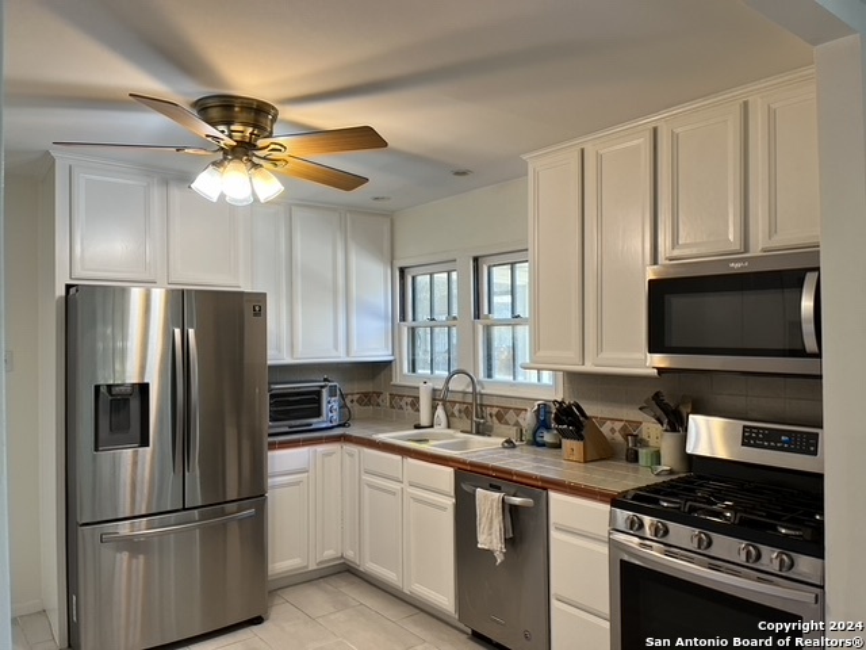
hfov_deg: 67.3
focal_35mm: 26
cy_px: 325
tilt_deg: +0.8
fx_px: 650
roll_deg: +1.3
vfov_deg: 53.1
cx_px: 433
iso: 100
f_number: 1.6
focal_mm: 5.1
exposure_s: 1/120
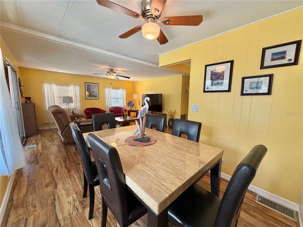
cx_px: 152
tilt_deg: -8.5
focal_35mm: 14
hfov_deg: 102.1
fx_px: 123
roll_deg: -0.2
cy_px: 114
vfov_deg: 85.7
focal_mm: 2.22
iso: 250
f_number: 2.2
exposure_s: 1/121
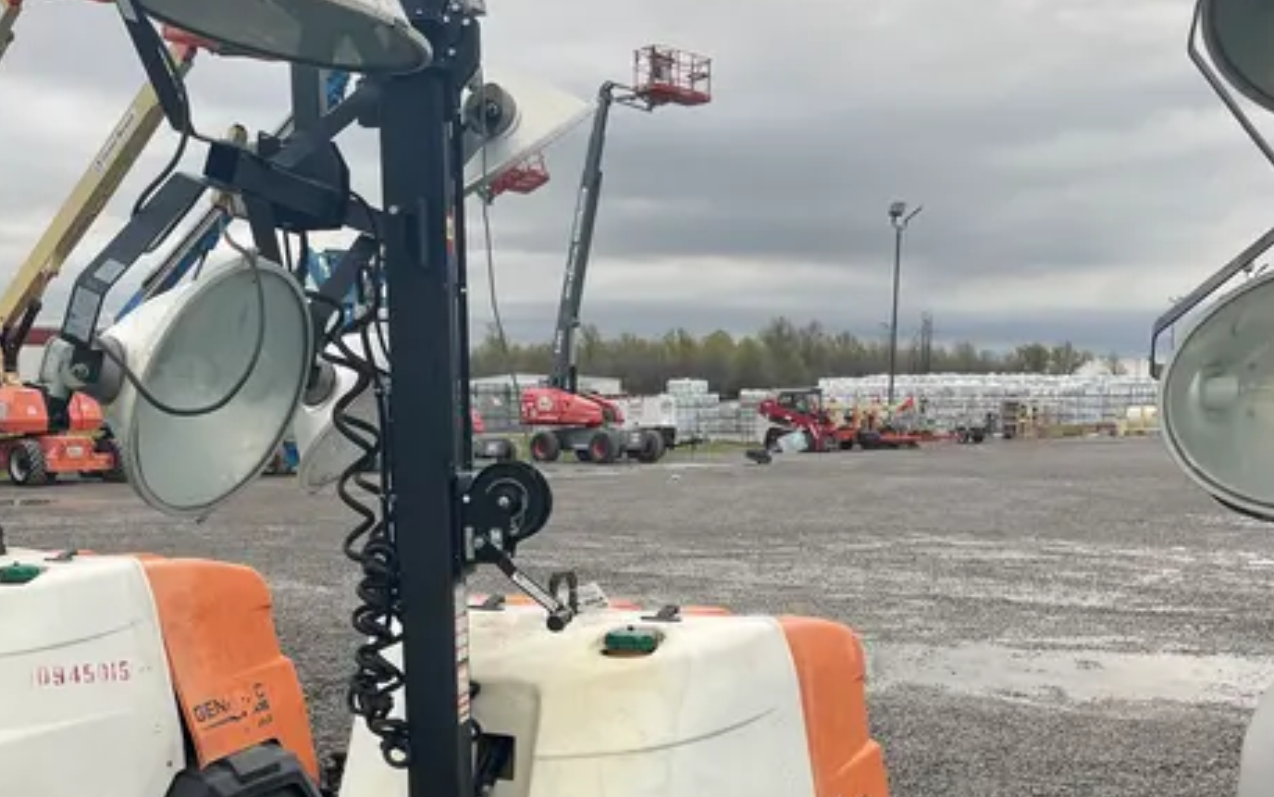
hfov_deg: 45.2
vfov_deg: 28.2
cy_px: 701
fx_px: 1528
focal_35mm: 44
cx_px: 594
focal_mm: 5.1
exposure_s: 1/457
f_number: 1.6
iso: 50
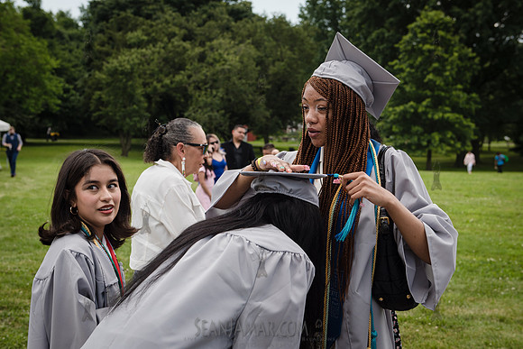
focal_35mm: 62
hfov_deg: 32.3
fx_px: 904
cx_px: 271
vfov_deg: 21.8
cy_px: 196
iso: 200
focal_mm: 52
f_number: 5.6
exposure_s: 1/640
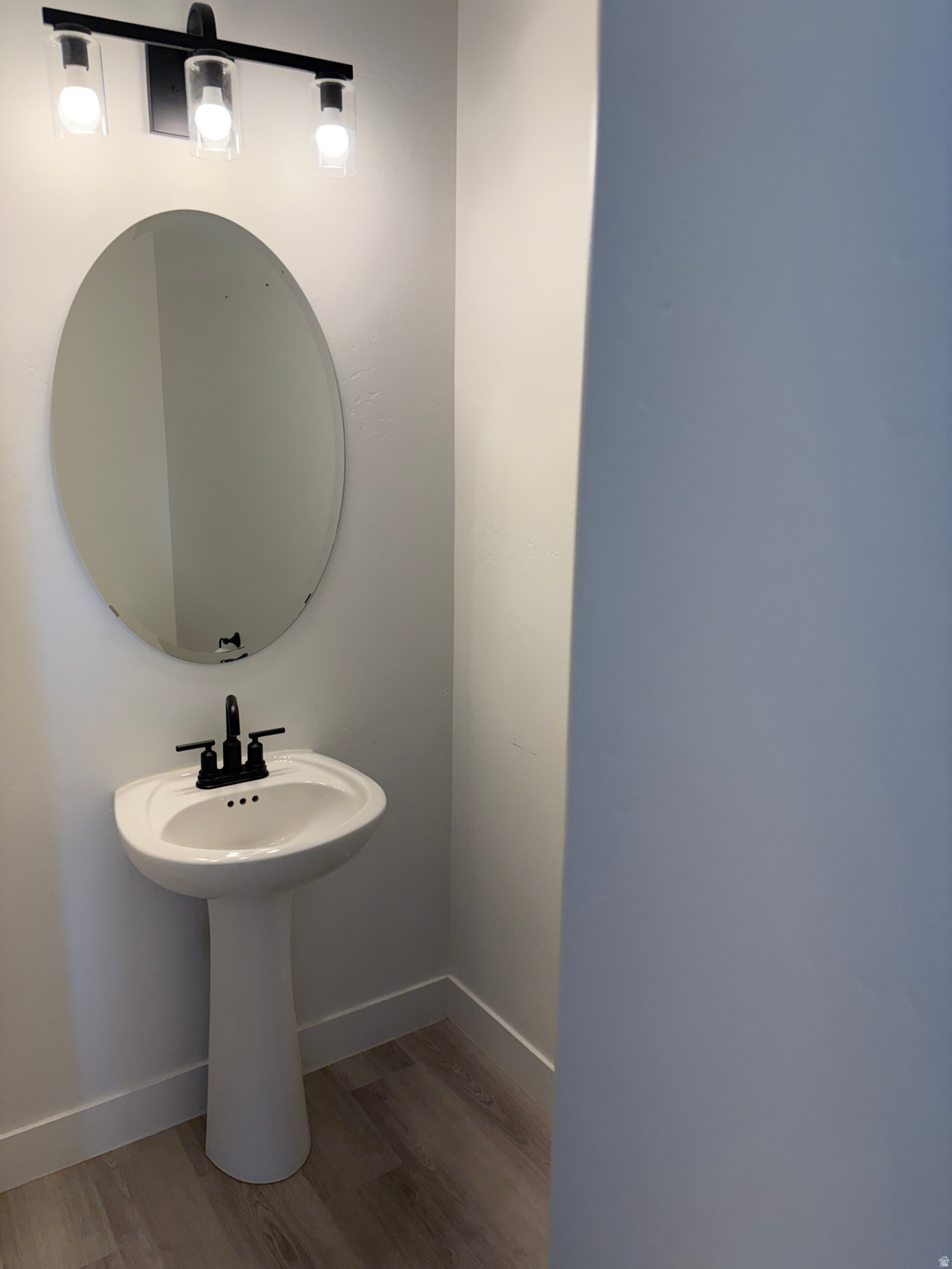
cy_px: 634
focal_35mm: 26
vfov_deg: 67.3
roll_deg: -0.4
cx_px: 476
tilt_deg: -12.6
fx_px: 953
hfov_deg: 53.1
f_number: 1.6
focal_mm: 5.96
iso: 125
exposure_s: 1/231
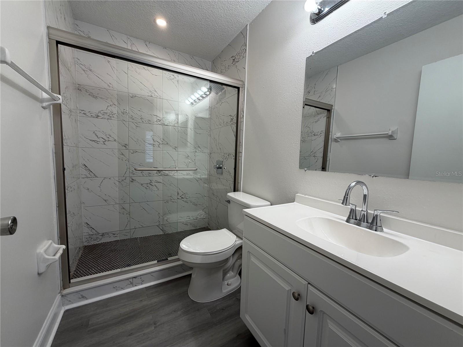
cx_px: 232
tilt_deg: -5.6
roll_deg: -3.0
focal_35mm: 14
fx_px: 187
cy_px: 174
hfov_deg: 102.1
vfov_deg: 85.7
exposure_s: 1/120
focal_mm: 2.22
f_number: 2.2
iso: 64
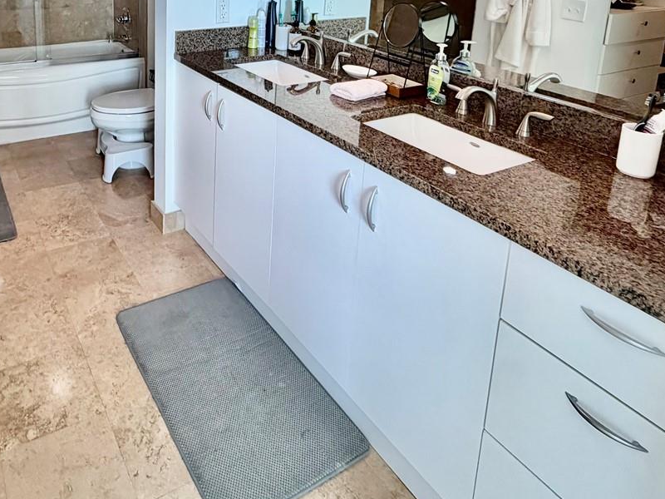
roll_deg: -0.8
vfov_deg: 44.4
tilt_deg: -12.1
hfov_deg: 61.4
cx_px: 205
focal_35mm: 28
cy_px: 33
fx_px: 538
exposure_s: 1/120
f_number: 2.2
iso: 125
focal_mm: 2.22
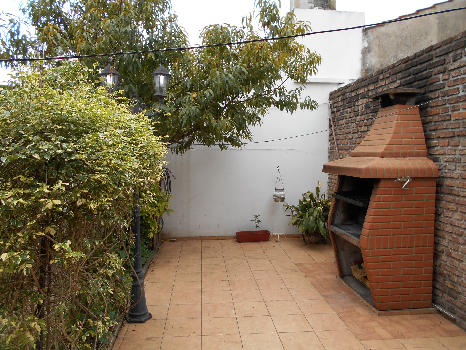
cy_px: 175
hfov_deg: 67.3
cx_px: 233
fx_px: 350
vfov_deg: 53.1
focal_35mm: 26
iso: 80
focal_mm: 4.6
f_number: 3.2
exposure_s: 1/250
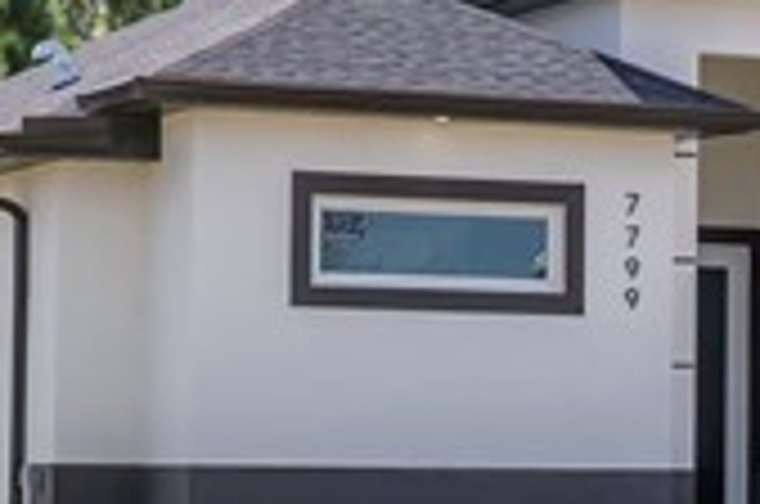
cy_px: 448
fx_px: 4067
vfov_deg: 7.1
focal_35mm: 193
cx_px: 879
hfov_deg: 10.5
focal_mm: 20
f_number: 8
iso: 100
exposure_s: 1/320
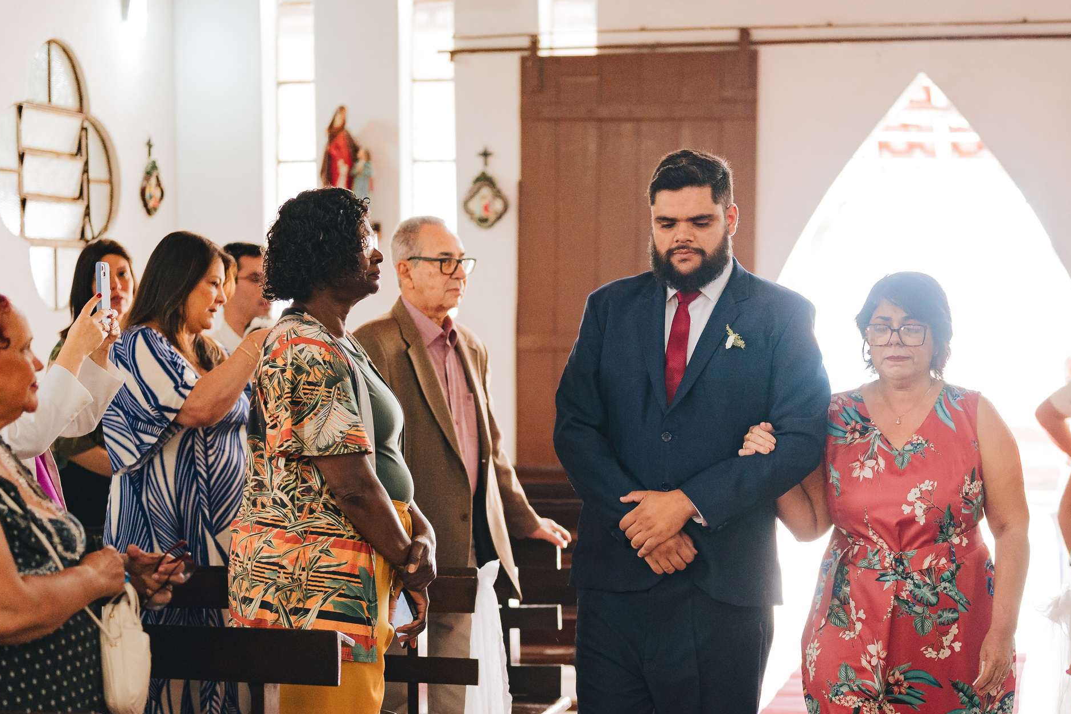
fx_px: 2023
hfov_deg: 29.5
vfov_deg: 20.0
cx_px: 702
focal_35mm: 68
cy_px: 454
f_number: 1.8
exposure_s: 1/500
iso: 2500
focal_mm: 50
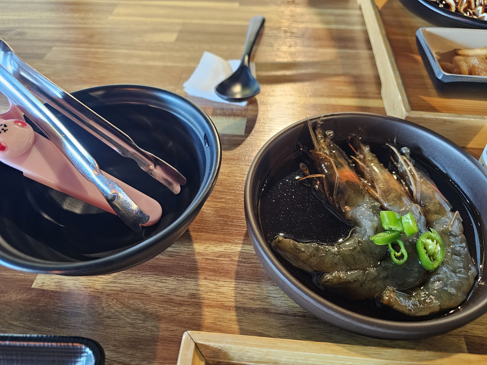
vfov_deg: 58.9
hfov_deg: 73.9
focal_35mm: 23
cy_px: 182
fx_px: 324
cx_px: 244
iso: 640
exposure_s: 1/40
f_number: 1.7
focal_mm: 6.3
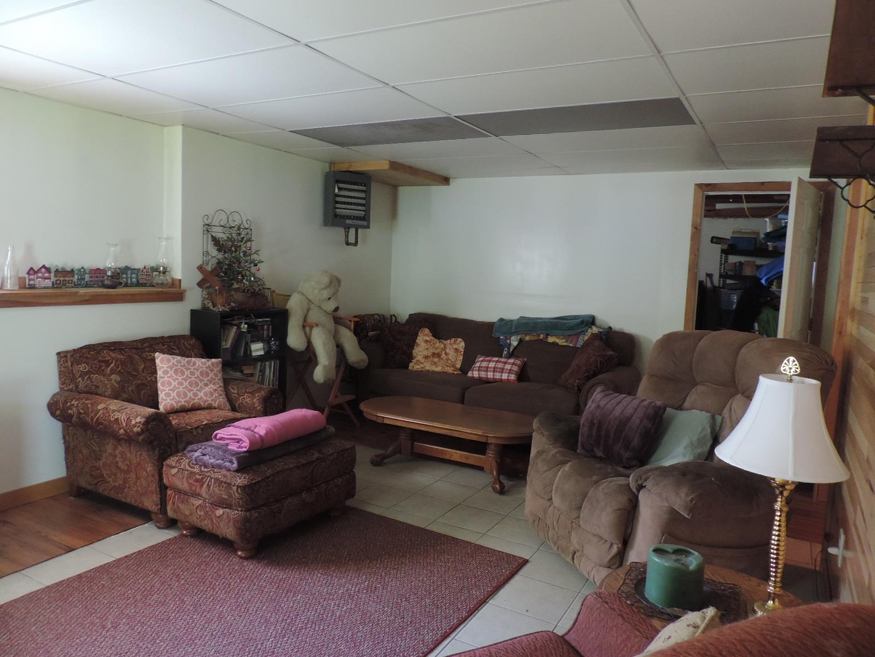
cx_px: 438
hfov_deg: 71.6
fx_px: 607
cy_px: 328
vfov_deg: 56.8
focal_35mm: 24
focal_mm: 4.3
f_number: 3
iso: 400
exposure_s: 1/8
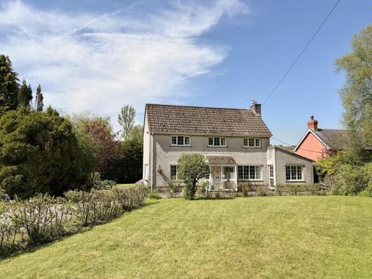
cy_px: 140
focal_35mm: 24
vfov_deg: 56.8
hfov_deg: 71.6
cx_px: 186
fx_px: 258
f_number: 1.78
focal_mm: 6.76
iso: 80
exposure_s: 1/6173
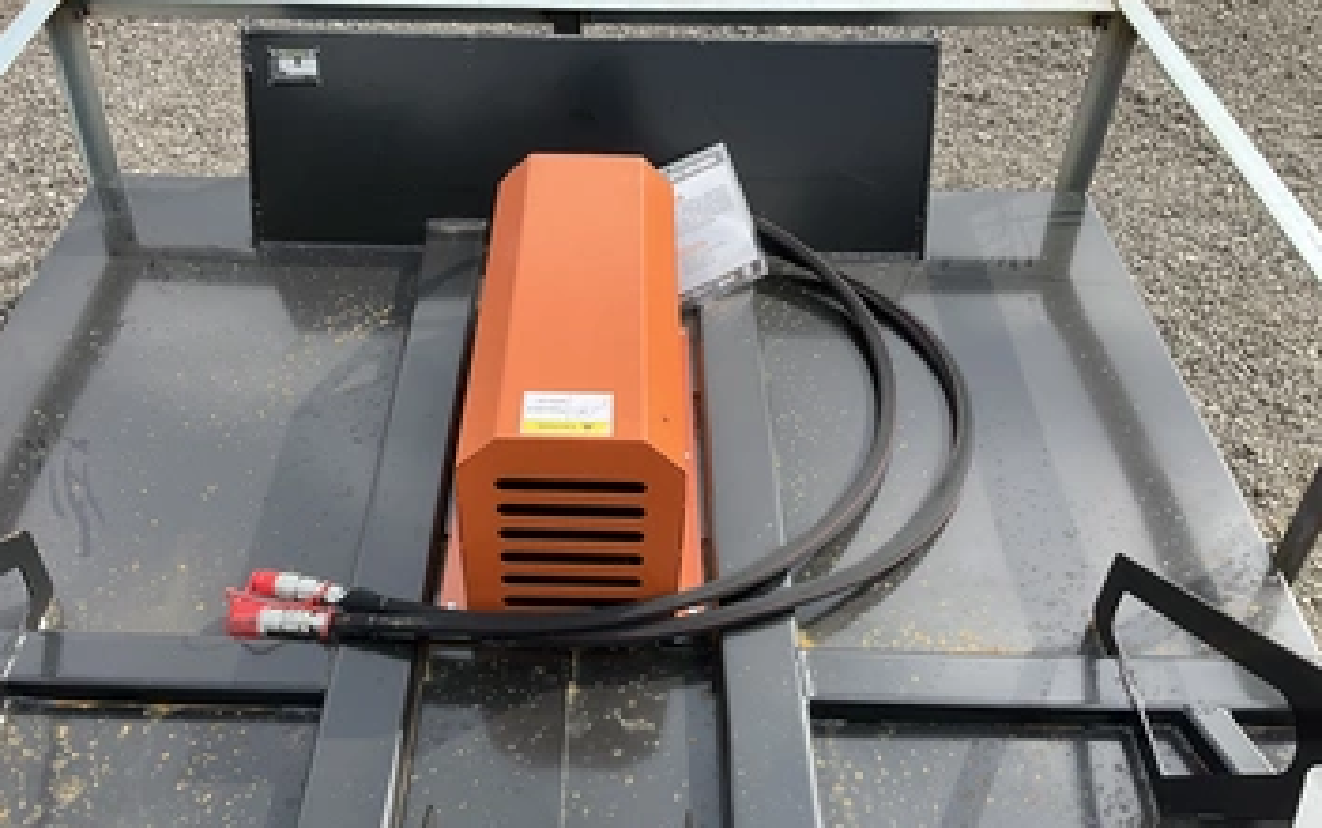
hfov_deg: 55.2
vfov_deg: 36.3
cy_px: 444
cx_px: 599
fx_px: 1262
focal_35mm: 35
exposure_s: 1/568
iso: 25
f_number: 1.8
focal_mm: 3
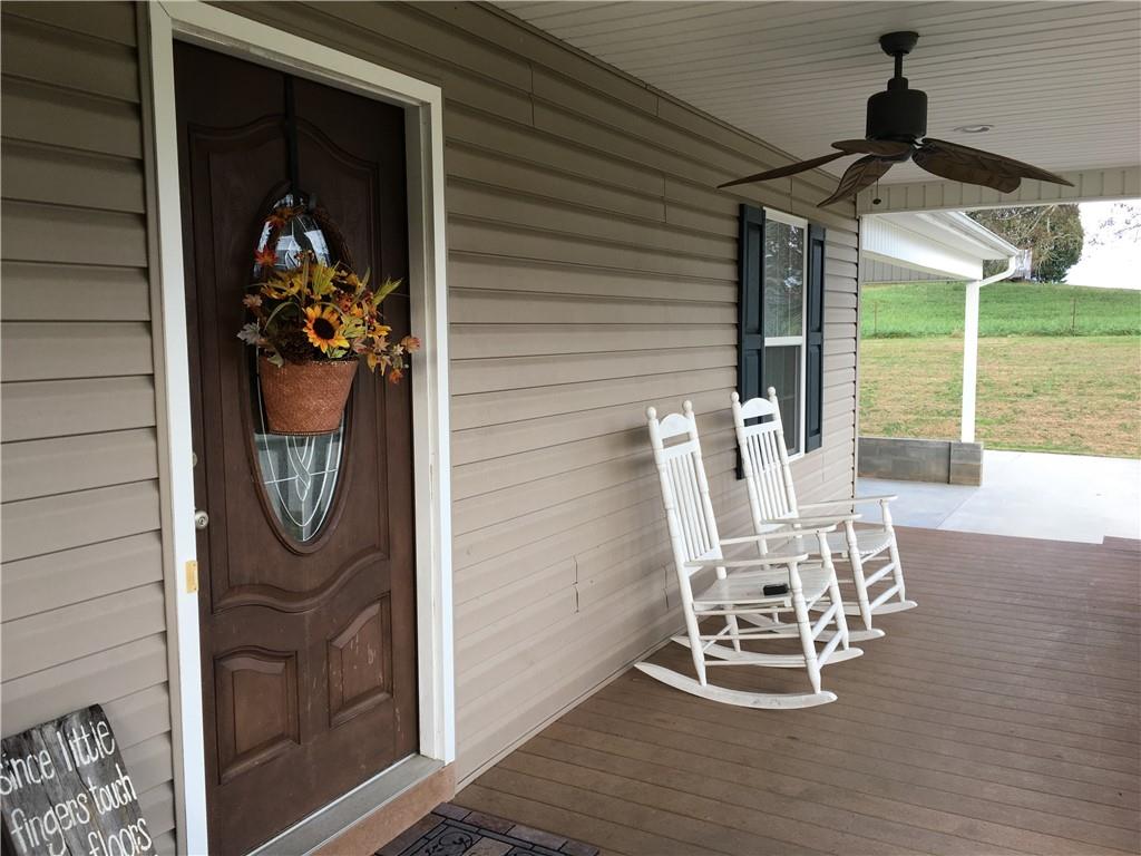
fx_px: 956
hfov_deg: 61.7
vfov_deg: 48.2
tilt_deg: -5.6
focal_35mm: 29
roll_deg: +0.2
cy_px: 428
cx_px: 570
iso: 32
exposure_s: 1/60
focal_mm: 4.15
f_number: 2.2
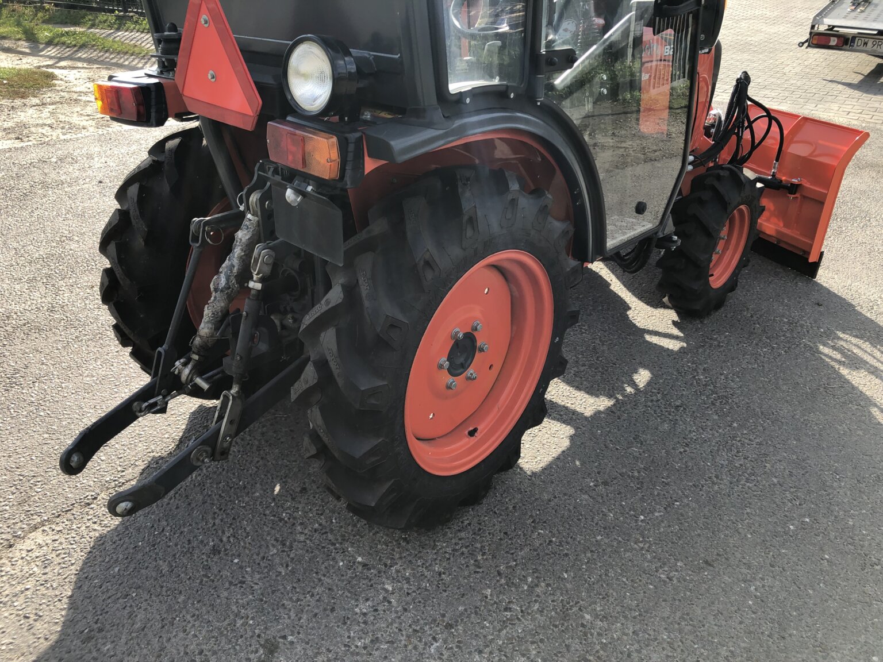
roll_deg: +0.6
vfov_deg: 49.7
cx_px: 442
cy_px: 331
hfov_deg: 63.4
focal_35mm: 28
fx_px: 714
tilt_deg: -29.8
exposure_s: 1/495
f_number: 1.8
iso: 20
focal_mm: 3.99
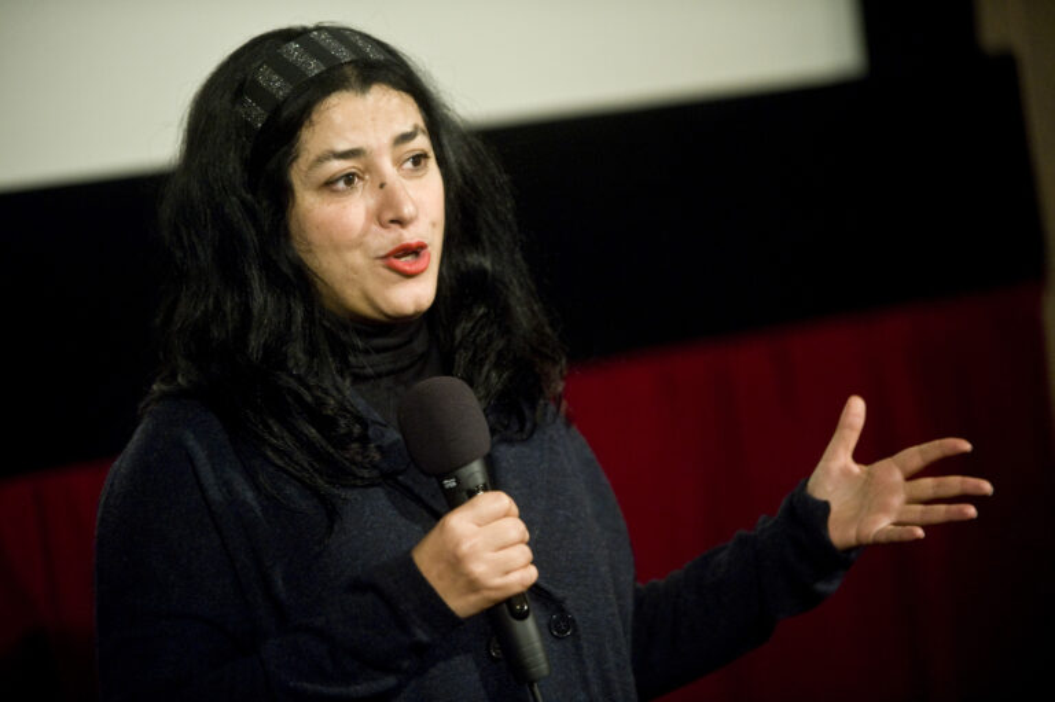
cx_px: 528
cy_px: 351
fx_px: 4539
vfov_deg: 8.8
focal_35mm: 155
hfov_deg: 13.3
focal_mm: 155
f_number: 2.8
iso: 1600
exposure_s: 1/60
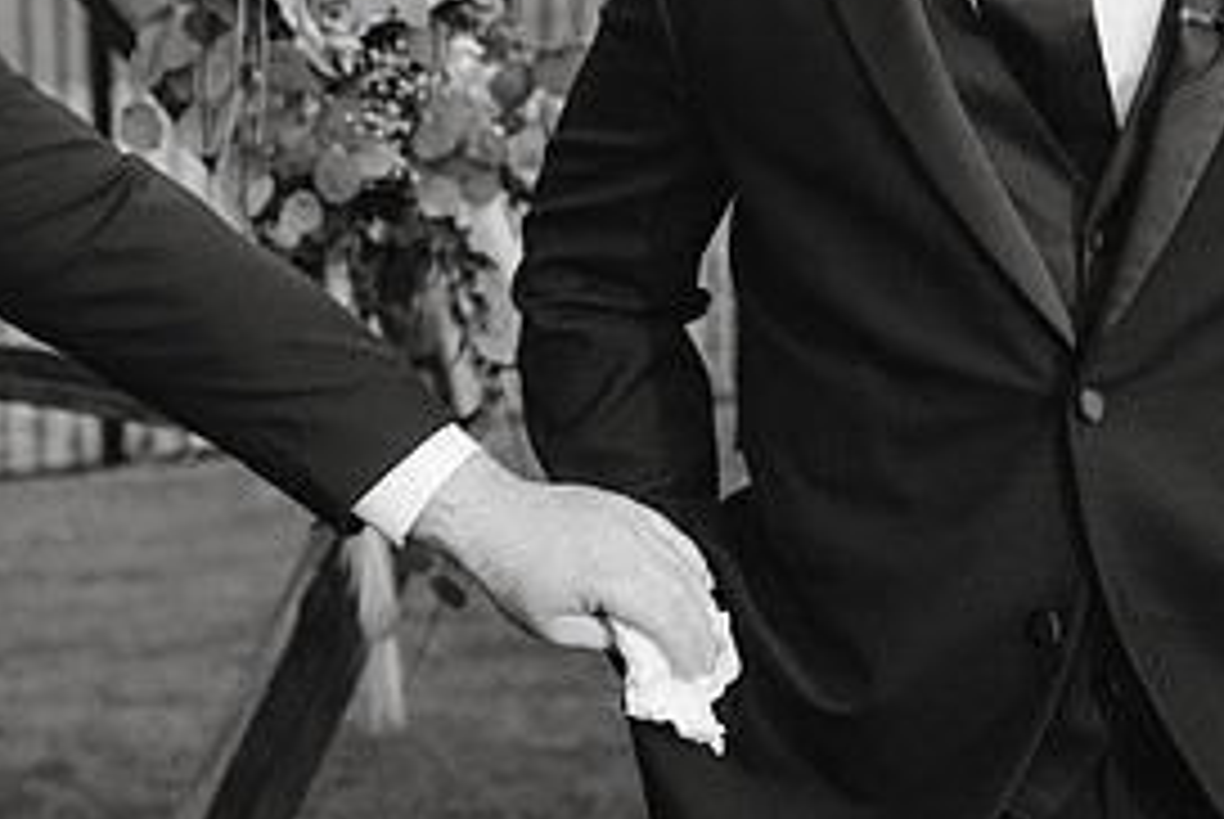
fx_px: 3778
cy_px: -30
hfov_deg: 18.4
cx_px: 591
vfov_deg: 12.2
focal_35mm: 111
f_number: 3.5
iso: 400
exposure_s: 1/400
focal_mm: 50
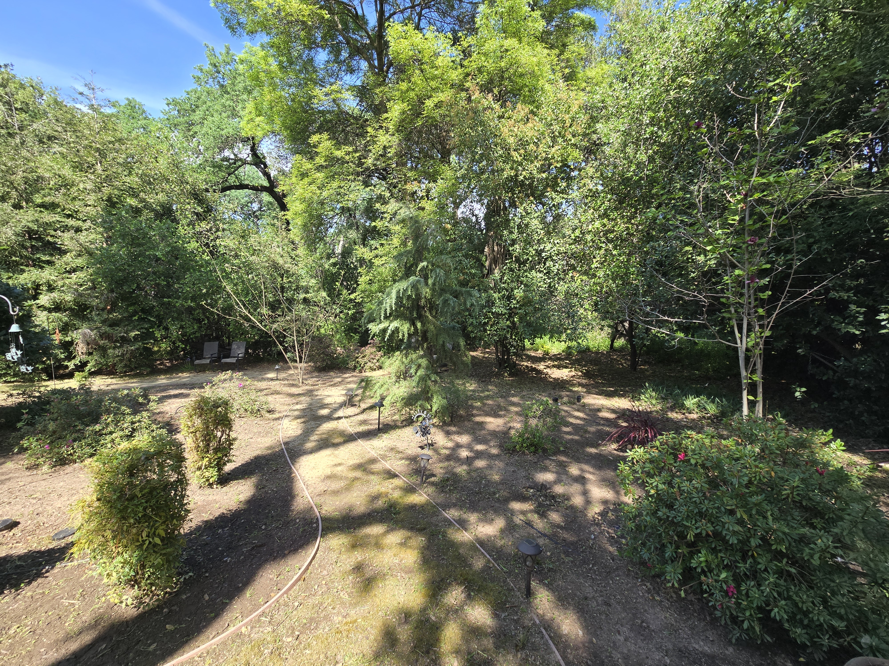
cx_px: 444
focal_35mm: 13
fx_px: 334
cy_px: 333
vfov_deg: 89.9
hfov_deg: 106.2
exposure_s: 1/514
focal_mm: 2.2
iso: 50
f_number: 2.2
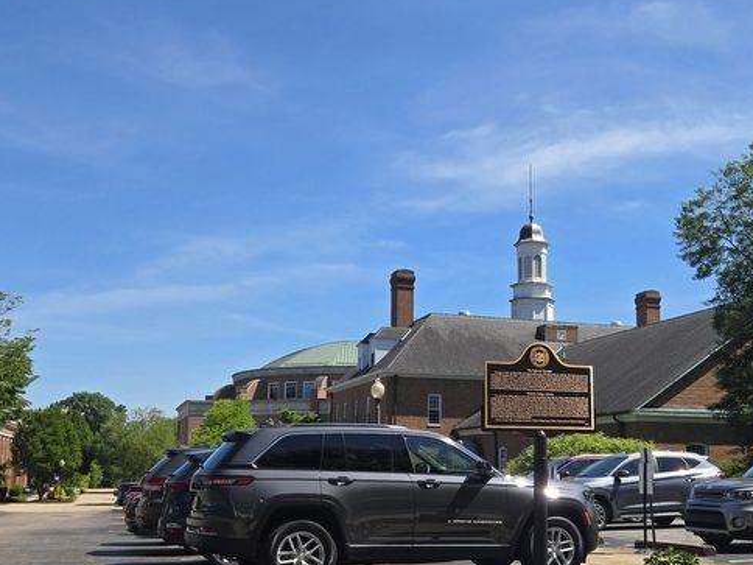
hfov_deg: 47.5
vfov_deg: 36.8
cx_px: 544
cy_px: 422
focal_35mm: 38
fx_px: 827
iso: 25
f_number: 1.8
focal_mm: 5.4
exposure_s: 1/1775
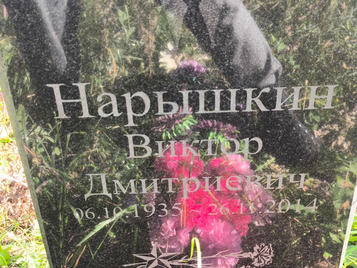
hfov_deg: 38.2
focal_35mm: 50
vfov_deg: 29.1
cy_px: 134
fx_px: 516
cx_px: 178
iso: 64
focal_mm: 4.71
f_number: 1.7
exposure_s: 1/120
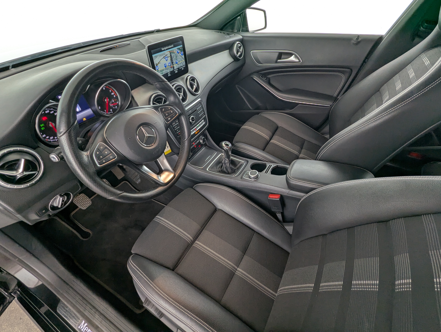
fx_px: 204
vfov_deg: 78.2
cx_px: 220
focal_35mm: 16
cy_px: 166
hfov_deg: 94.4
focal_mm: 2.35
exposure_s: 1/48.8
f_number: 2.2
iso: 117
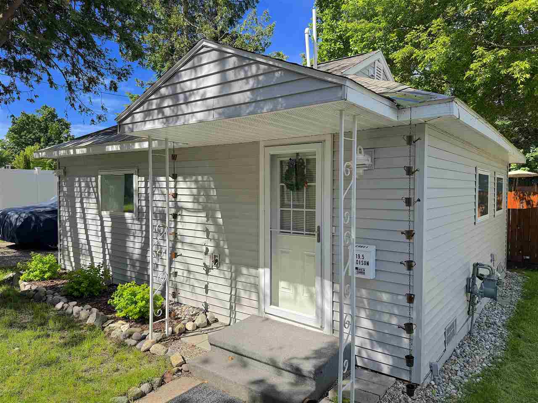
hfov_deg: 71.6
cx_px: 269
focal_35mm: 24
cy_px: 202
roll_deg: -0.3
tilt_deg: -2.8
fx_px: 373
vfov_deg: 56.8
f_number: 1.78
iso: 80
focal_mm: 6.76
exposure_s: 1/2415
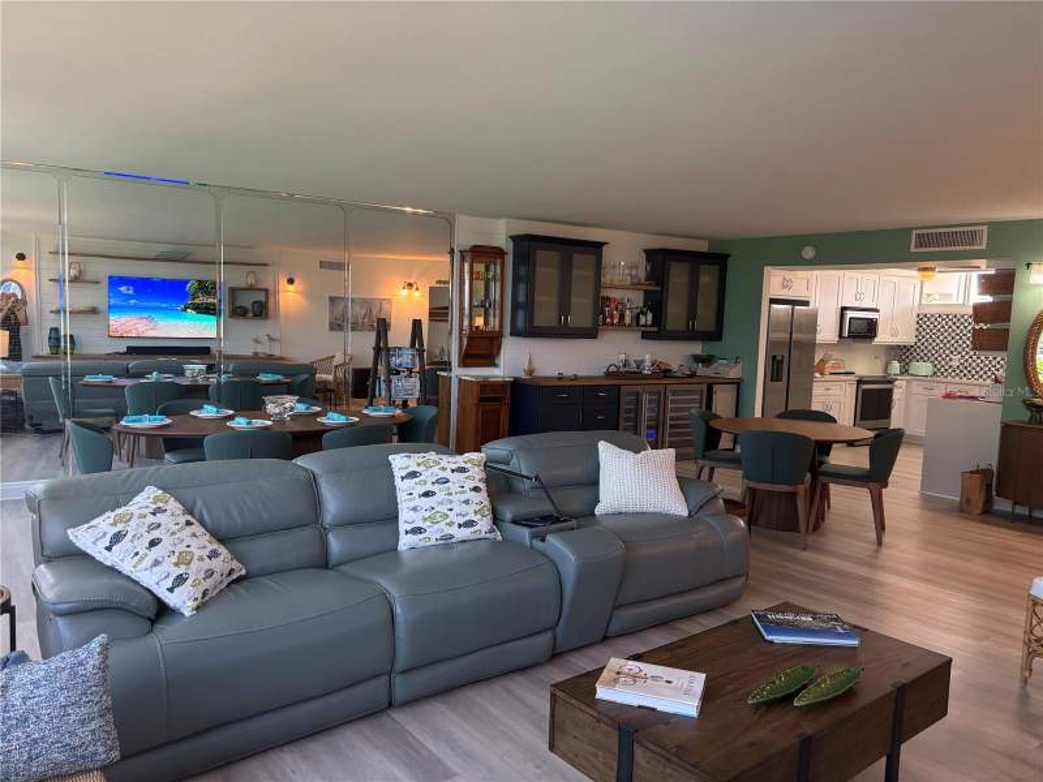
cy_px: 391
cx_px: 522
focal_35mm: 26
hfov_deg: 67.3
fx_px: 783
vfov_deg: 53.1
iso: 160
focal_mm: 5.96
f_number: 1.6
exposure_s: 1/120
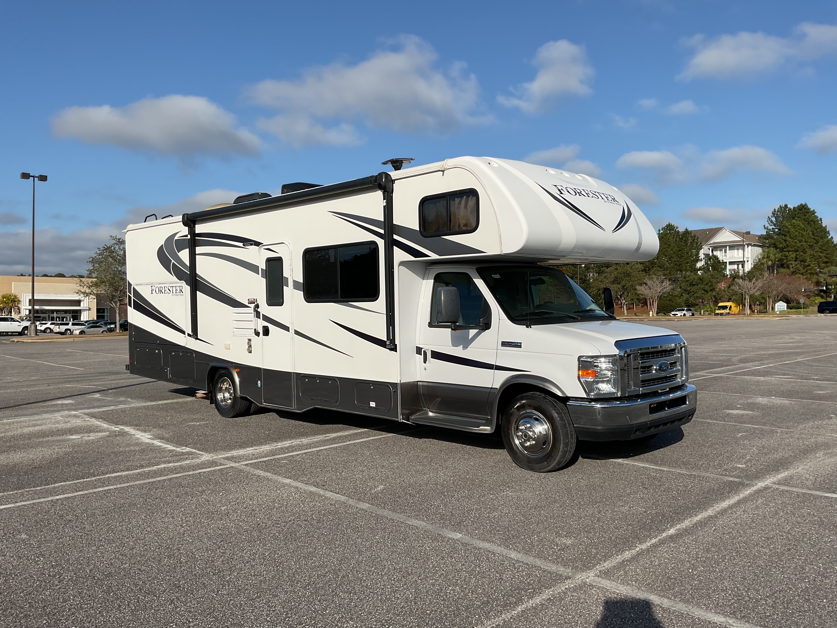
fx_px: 701
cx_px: 418
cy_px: 314
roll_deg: -0.1
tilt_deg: +0.7
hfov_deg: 61.7
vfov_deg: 48.2
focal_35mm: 29
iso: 16
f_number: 1.8
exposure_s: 1/3534
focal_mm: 3
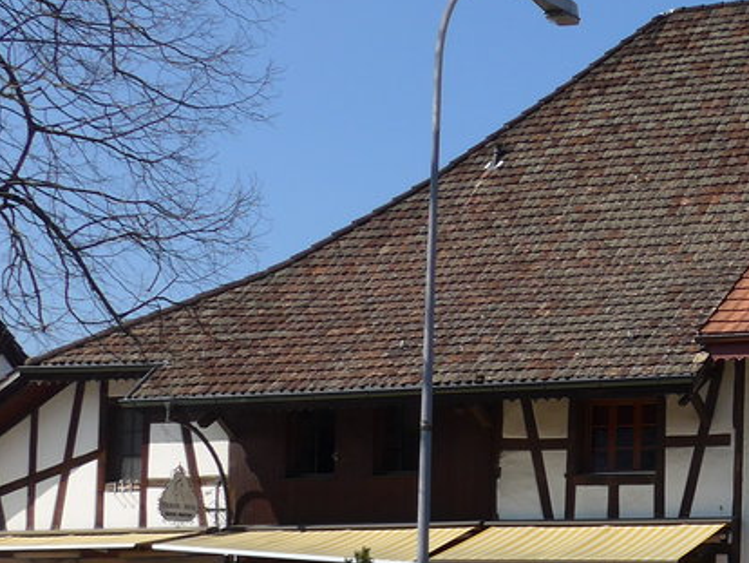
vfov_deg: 17.4
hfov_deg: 21.4
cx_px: 937
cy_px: 485
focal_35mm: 84
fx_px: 1819
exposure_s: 1/1600
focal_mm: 6
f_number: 2.8
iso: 80
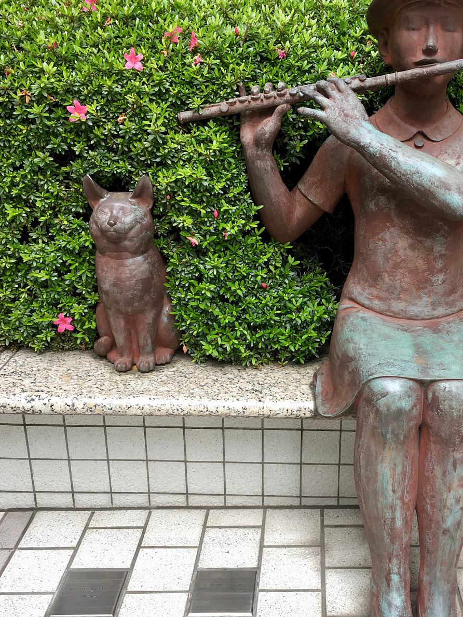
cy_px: 336
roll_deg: -2.3
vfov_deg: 47.8
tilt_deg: -20.9
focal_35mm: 39
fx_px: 696
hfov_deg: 36.5
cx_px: 304
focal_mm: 4.15
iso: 32
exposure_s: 1/120
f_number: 2.2
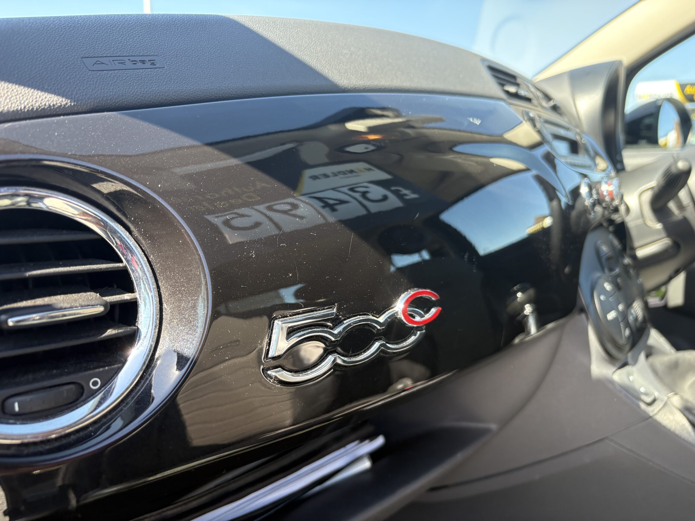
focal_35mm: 26
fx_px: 522
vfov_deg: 53.1
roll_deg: -0.8
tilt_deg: -12.4
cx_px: 348
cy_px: 260
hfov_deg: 67.3
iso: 80
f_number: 1.6
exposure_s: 1/243
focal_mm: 5.96
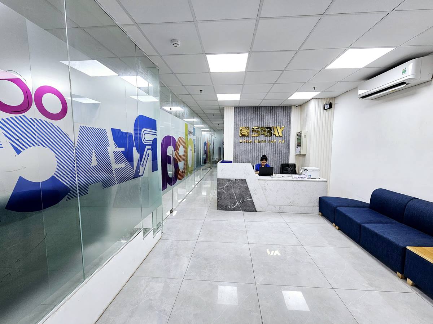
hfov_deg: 106.2
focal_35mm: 13
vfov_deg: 89.9
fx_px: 163
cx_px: 216
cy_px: 162
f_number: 2.2
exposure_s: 1/50
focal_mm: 2.2
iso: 50
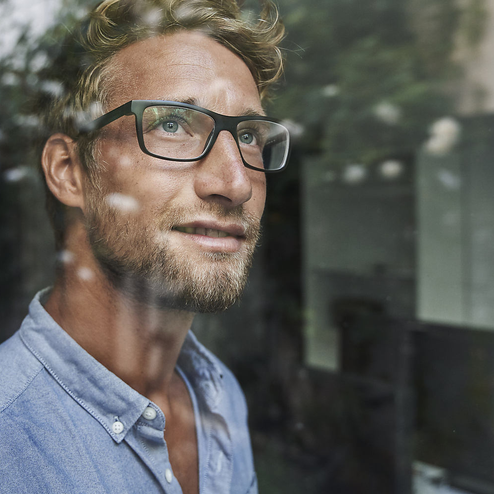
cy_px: 235
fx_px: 759
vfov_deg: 36.1
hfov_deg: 36.0
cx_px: 203
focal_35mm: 47
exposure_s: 1/160
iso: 500
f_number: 3.2
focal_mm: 29
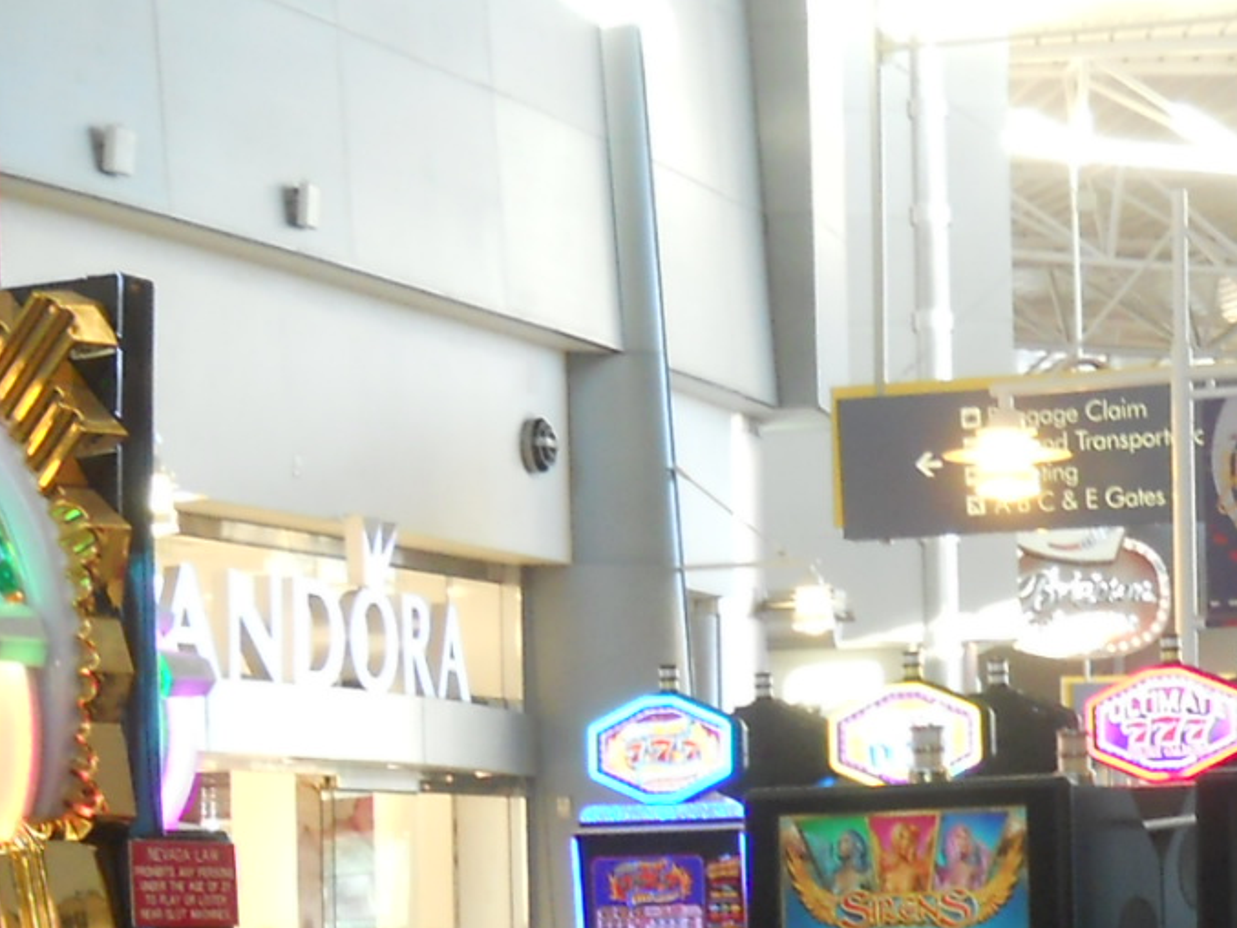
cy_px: 1080
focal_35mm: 124
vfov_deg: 11.7
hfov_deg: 15.8
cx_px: 1023
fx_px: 4432
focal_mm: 6.72
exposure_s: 1/30
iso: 200
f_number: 3.1
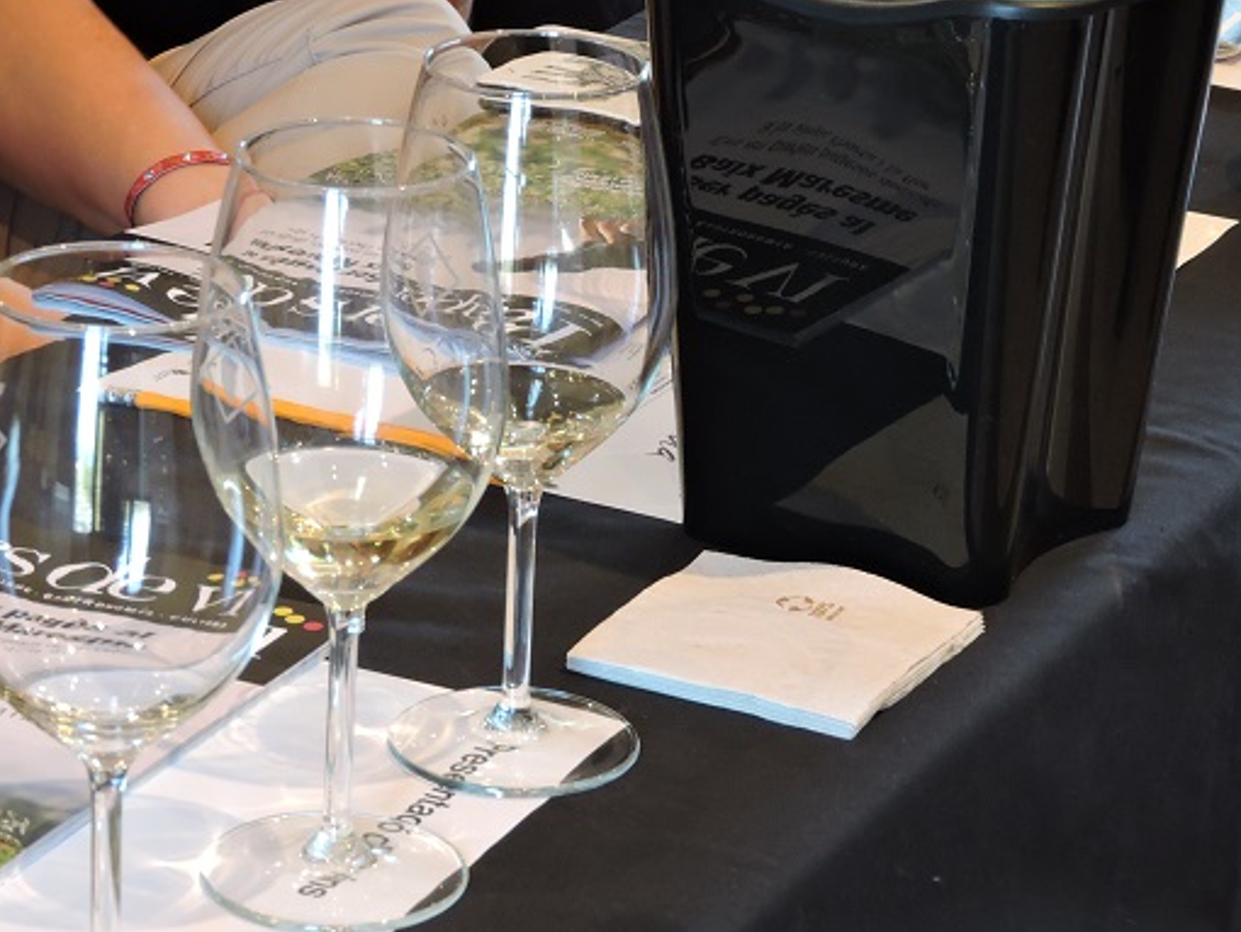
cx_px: 625
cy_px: 339
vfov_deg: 10.3
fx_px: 5165
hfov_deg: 13.7
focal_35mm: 144
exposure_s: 1/15
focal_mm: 18.8
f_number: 4.8
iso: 560
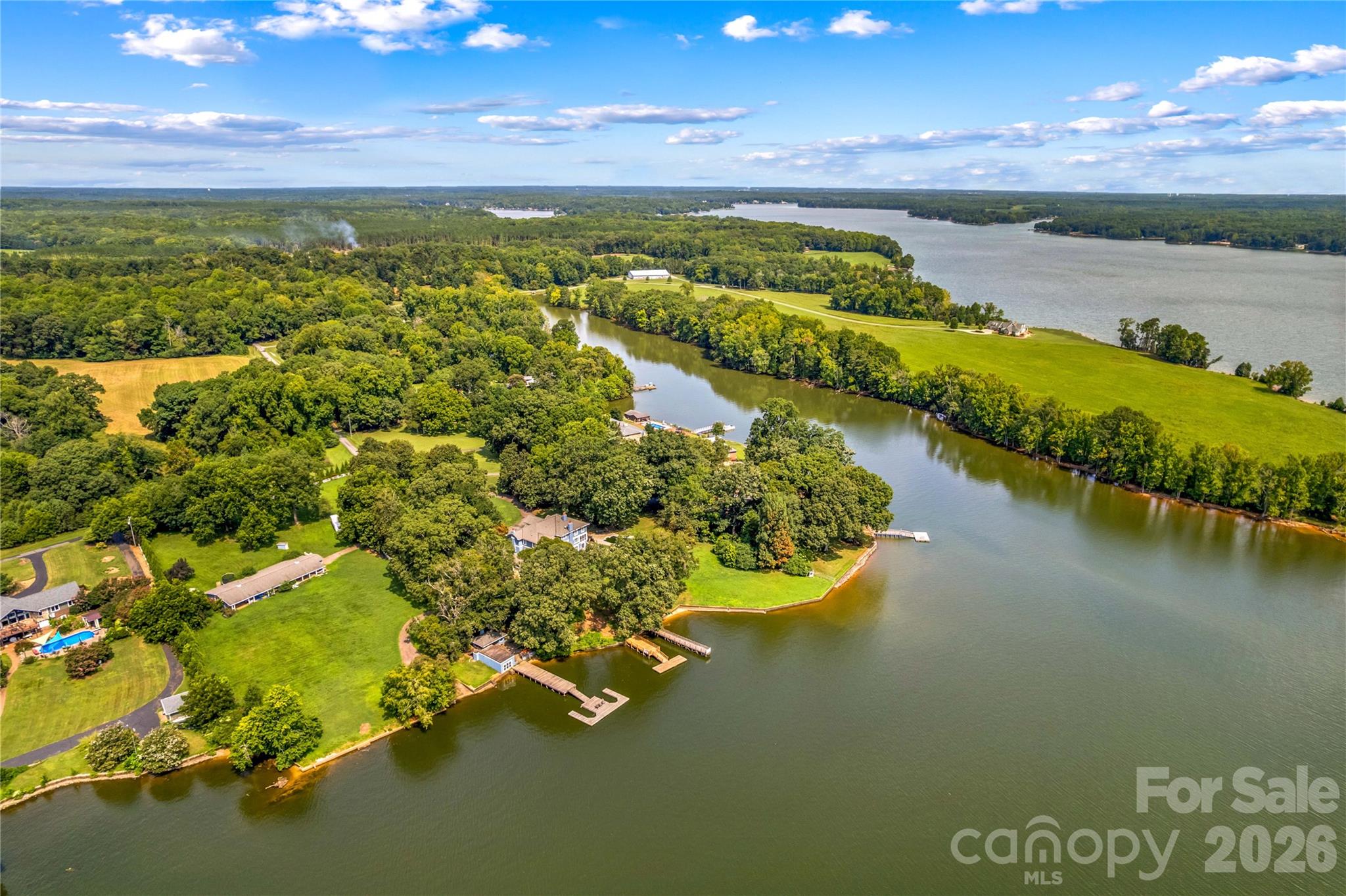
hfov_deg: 78.6
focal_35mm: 22
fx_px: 822
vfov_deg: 57.2
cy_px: 448
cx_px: 673
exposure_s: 1/1000
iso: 100
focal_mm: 8.38
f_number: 2.8
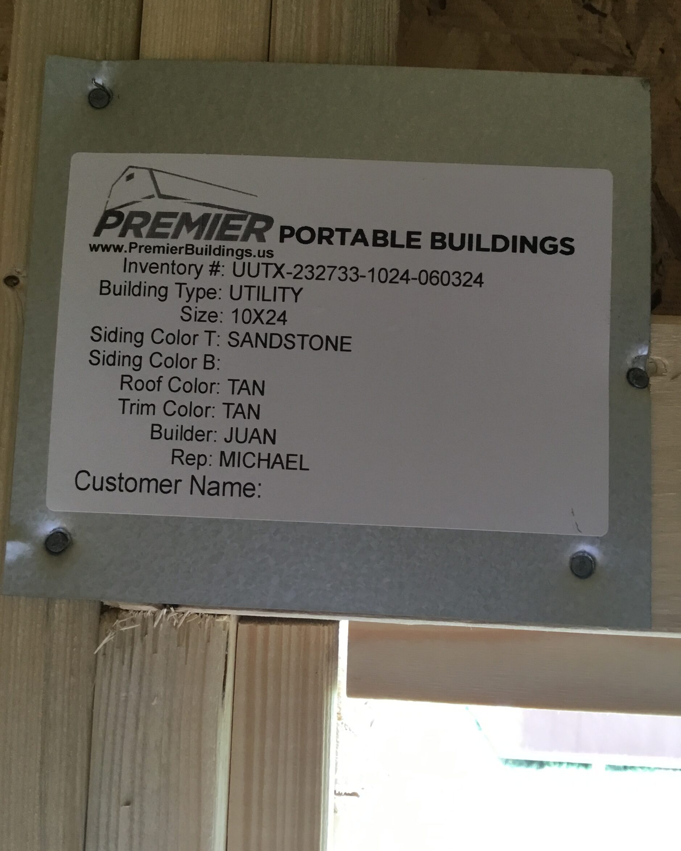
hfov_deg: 44.5
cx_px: 337
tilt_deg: +5.0
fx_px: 831
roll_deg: -2.8
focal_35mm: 33
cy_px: 393
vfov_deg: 54.2
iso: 40
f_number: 2.4
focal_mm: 3.3
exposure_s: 1/30
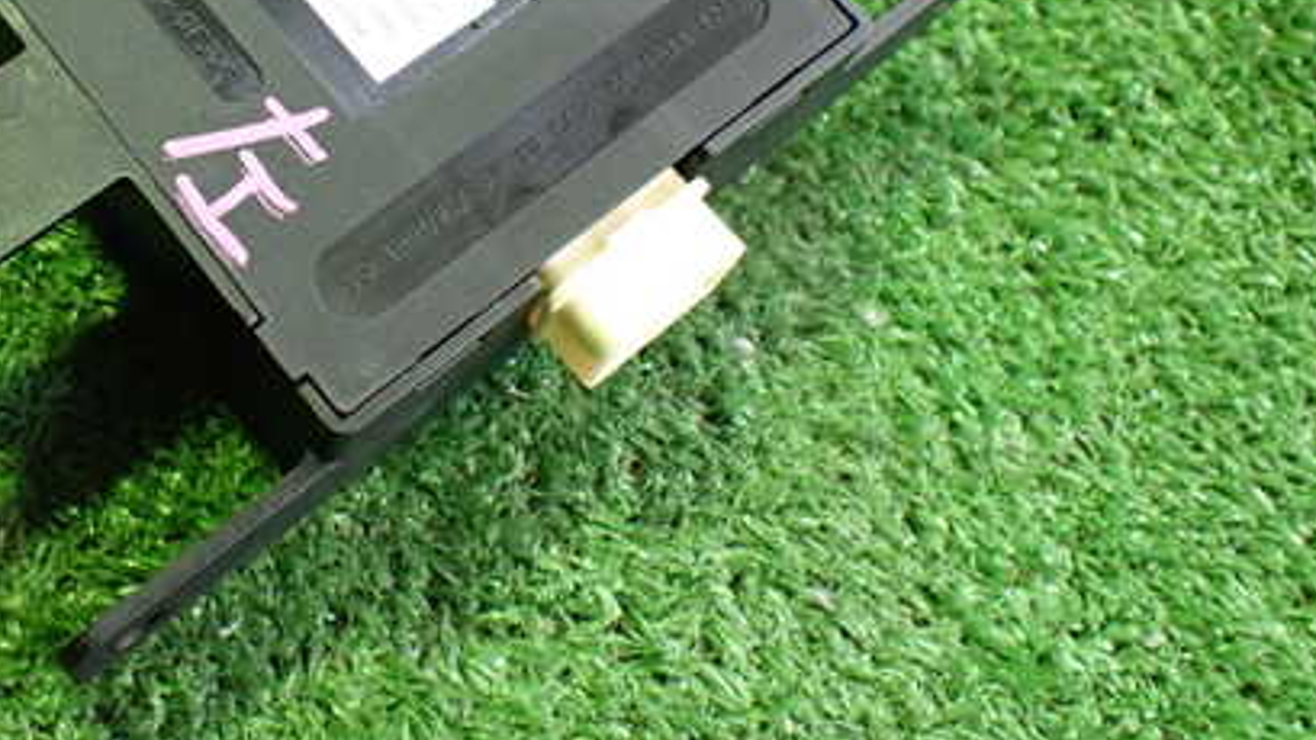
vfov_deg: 24.4
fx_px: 1675
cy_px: 109
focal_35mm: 48
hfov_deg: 41.9
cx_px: 373
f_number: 2.3
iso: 800
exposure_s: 1/50
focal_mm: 5.4
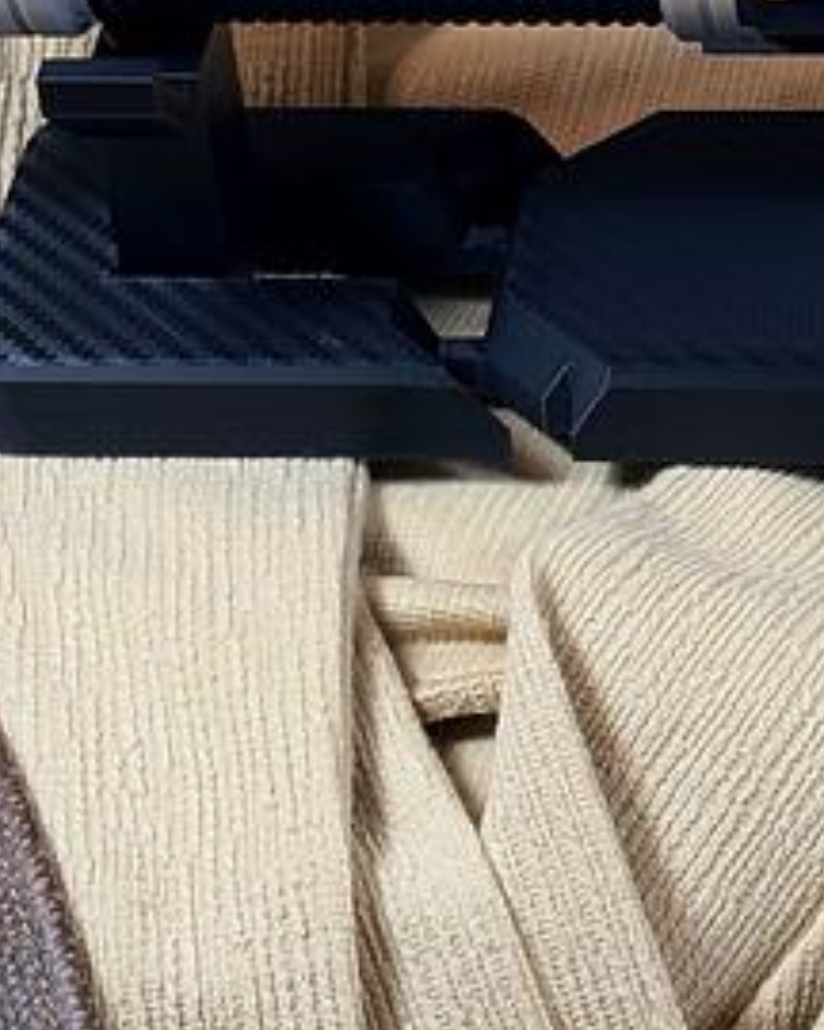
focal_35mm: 169
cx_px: 832
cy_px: 36
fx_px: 5152
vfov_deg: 11.3
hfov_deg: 9.1
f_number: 1.6
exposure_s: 1/60
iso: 32
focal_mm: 5.96
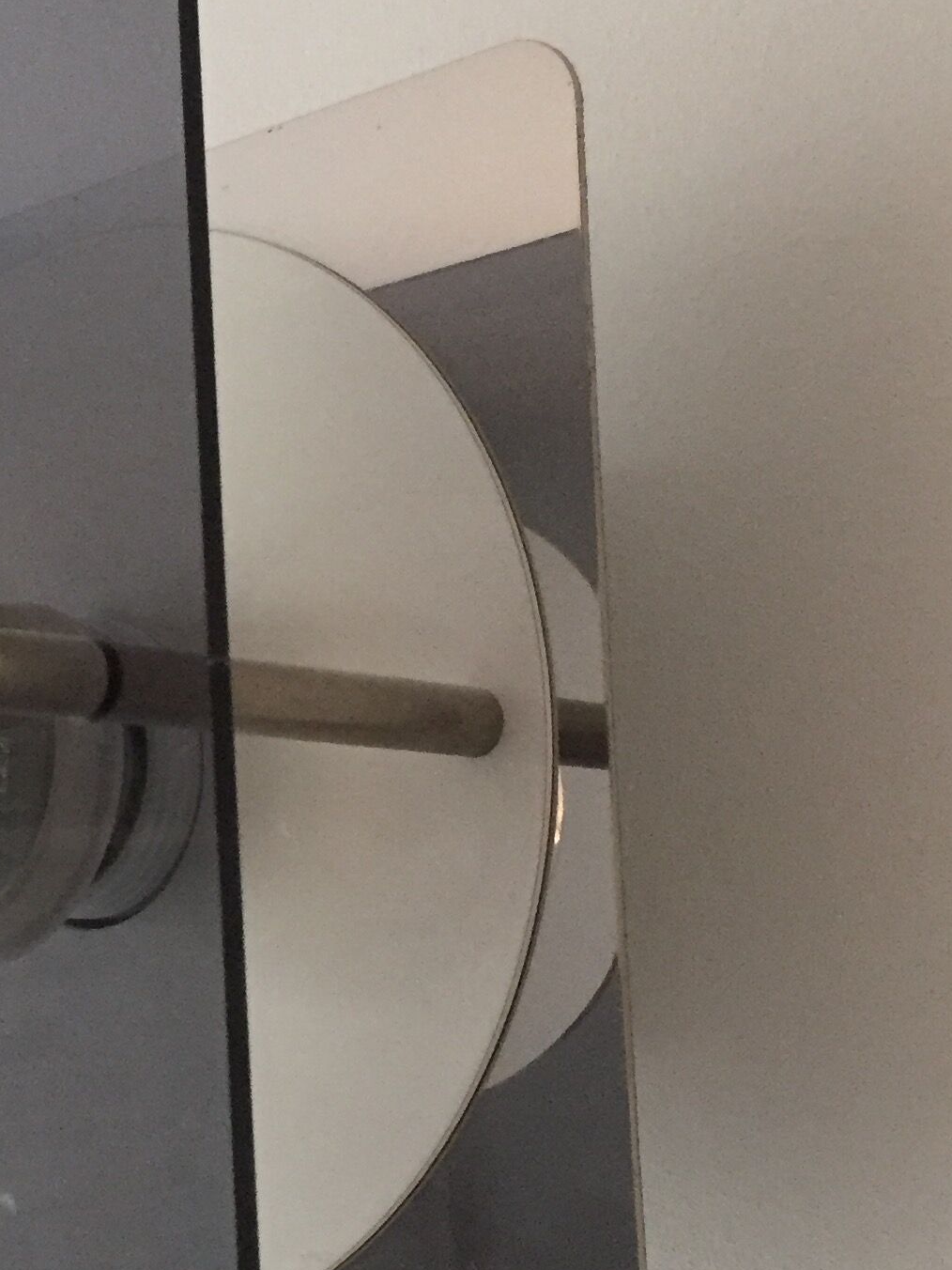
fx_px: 2567
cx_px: 113
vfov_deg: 27.8
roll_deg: +1.9
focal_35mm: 70
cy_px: 704
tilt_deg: +8.7
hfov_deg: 20.6
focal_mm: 4.15
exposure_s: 1/20
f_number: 2.2
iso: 250
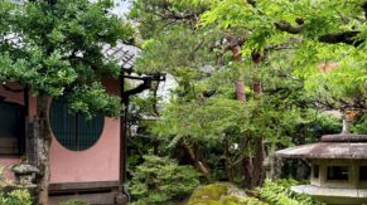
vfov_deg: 21.6
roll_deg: +0.4
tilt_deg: -5.5
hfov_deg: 38.5
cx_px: 163
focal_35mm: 54
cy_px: 190
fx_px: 525
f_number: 1.78
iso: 100
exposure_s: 1/274
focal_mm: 6.76
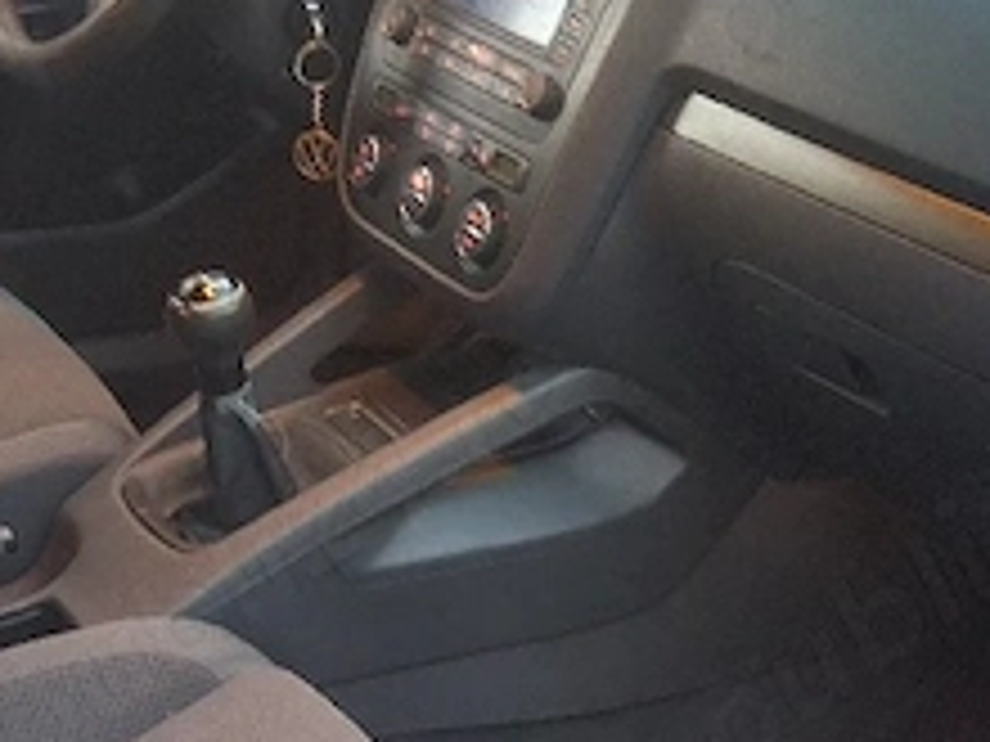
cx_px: 464
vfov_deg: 20.5
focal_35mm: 71
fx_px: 2031
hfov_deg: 27.4
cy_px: 576
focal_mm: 3.98
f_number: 1.8
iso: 640
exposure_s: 1/30
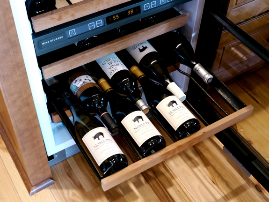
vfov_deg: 29.1
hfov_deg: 38.2
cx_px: 134
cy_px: 101
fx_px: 388
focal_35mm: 50
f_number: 4.5
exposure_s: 1/13
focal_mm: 25
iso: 400
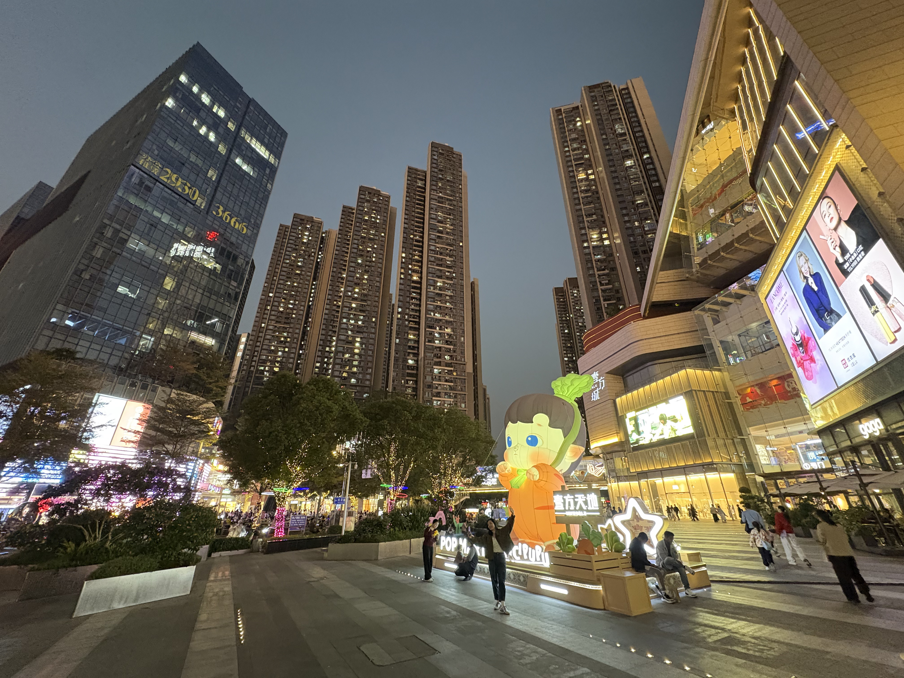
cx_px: 452
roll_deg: +0.3
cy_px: 339
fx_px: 366
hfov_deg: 102.1
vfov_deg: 85.7
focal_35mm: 14
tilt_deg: +26.1
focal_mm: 2.22
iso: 800
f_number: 2.2
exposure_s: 1/41
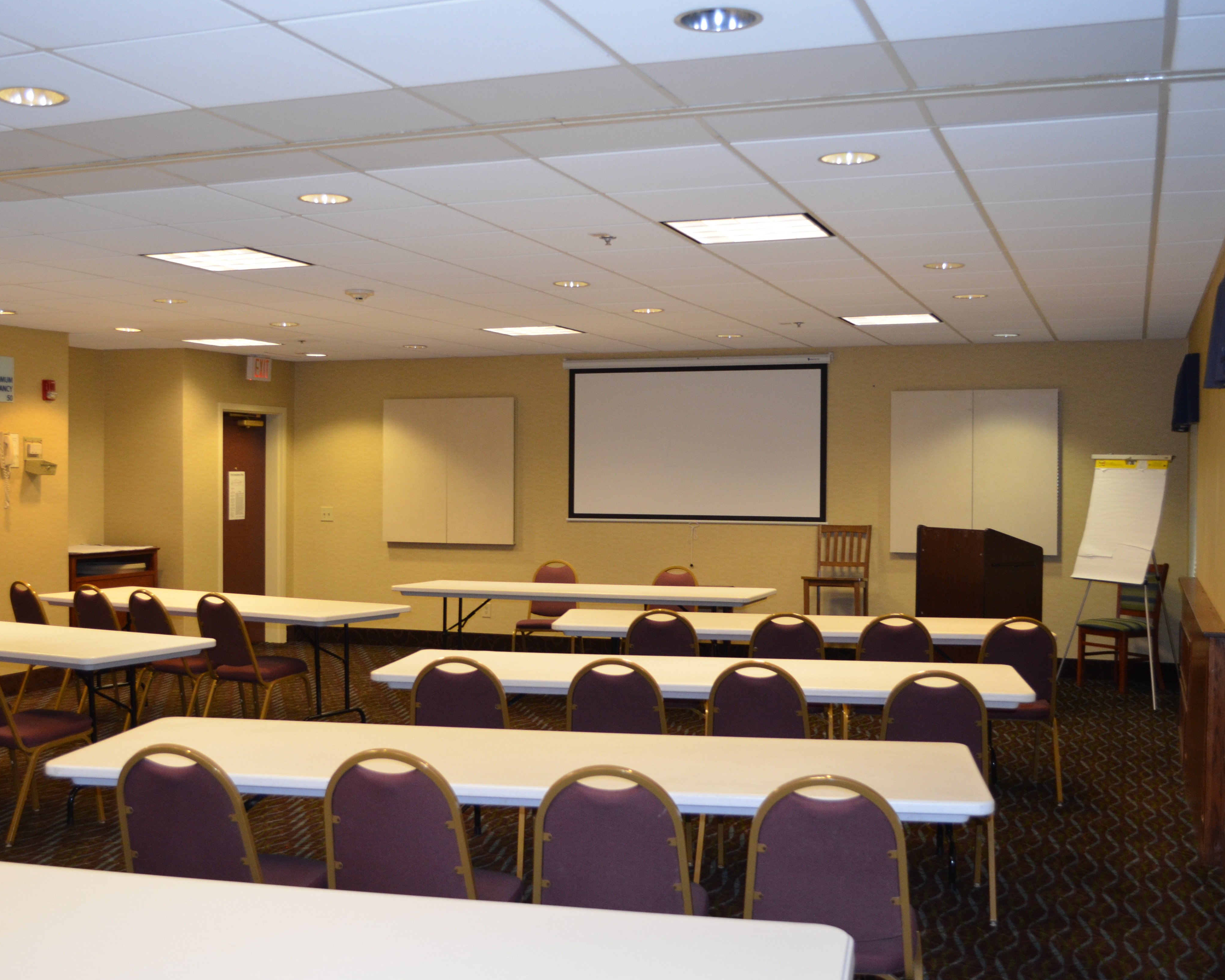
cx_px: 560
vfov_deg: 36.5
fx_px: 1486
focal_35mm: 41
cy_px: 488
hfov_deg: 44.7
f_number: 4
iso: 900
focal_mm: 24
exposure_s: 1/60
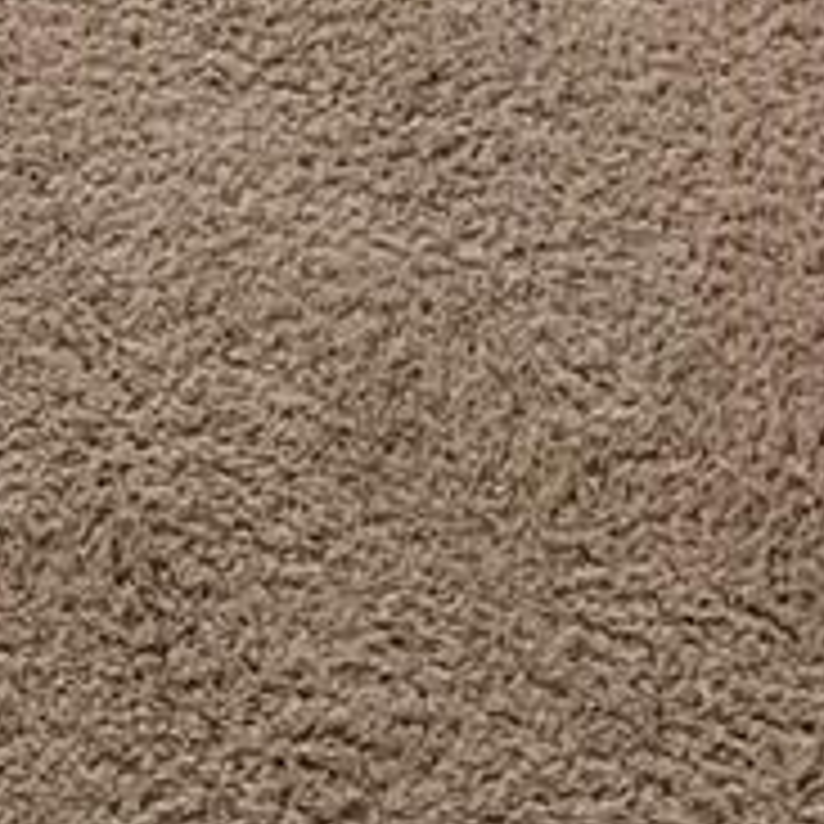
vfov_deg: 9.4
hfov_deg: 10.7
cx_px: -774
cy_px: -1540
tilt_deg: -21.8
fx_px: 4067
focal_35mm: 151
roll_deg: +0.0
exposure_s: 1/121
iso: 50
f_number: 1.6
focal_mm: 5.1
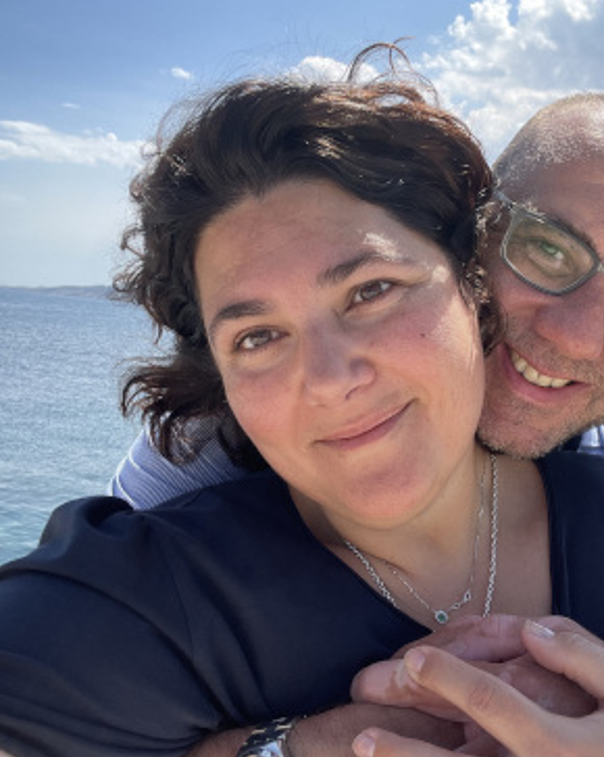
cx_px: 438
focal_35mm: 33
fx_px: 738
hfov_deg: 43.4
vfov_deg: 54.2
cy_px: 371
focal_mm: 2.71
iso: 25
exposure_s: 1/510
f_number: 2.2
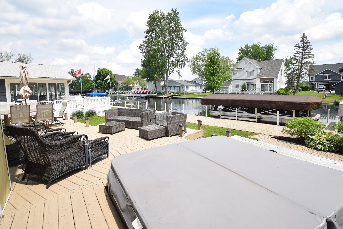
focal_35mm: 18
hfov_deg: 89.8
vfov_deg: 66.9
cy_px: 96
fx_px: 171
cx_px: 185
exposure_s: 1/400
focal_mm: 10
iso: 200
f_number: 10
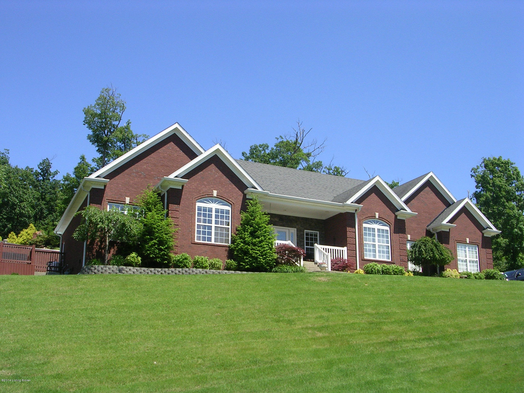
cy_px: 196
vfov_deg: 35.1
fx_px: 621
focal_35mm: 41
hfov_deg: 45.8
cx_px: 262
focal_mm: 6.2
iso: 50
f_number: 5.8
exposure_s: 1/200
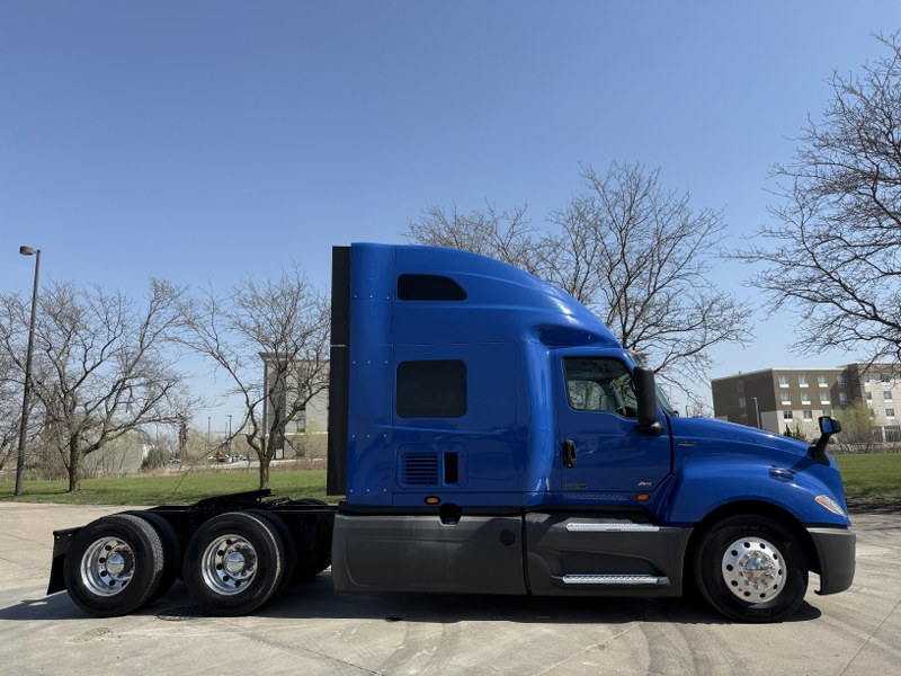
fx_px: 625
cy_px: 338
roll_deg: +1.7
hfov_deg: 71.6
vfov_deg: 56.8
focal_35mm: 24
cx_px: 450
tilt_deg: +10.3
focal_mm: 6.76
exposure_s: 1/4673
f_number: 1.78
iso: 80
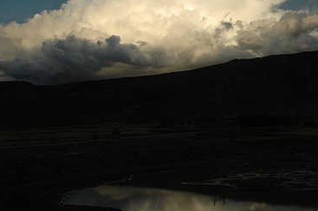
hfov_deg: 29.1
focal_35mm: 68
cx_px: 248
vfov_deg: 19.7
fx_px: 600
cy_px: 43
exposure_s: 1/500
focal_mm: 24
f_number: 11
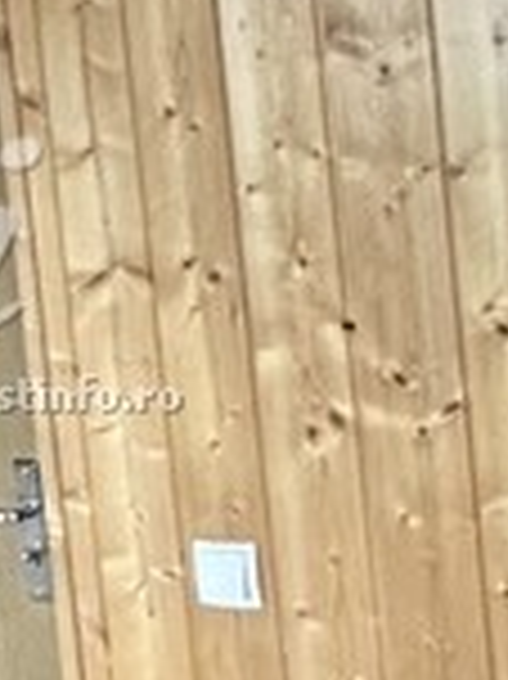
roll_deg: +7.9
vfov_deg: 20.6
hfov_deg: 15.2
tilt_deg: -2.1
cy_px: 257
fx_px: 1862
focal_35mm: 95
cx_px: -31
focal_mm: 2.22
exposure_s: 1/60
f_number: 2.2
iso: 640
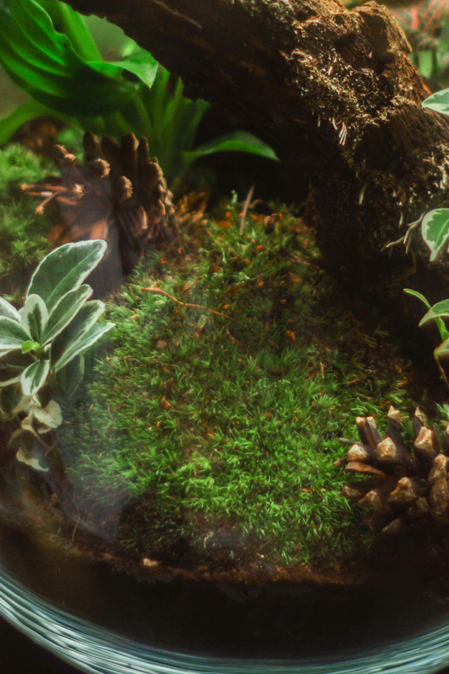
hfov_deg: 8.4
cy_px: 124
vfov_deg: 12.5
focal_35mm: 164
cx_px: 264
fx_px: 3068
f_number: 1.7
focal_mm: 50
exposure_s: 1/50
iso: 125
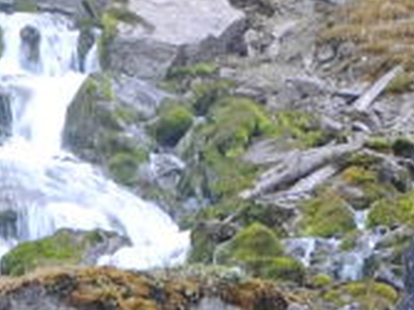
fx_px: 7230
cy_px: -329
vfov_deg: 2.4
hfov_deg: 3.3
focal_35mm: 605
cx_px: 503
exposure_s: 1/15
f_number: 5.6
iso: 100
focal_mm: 50
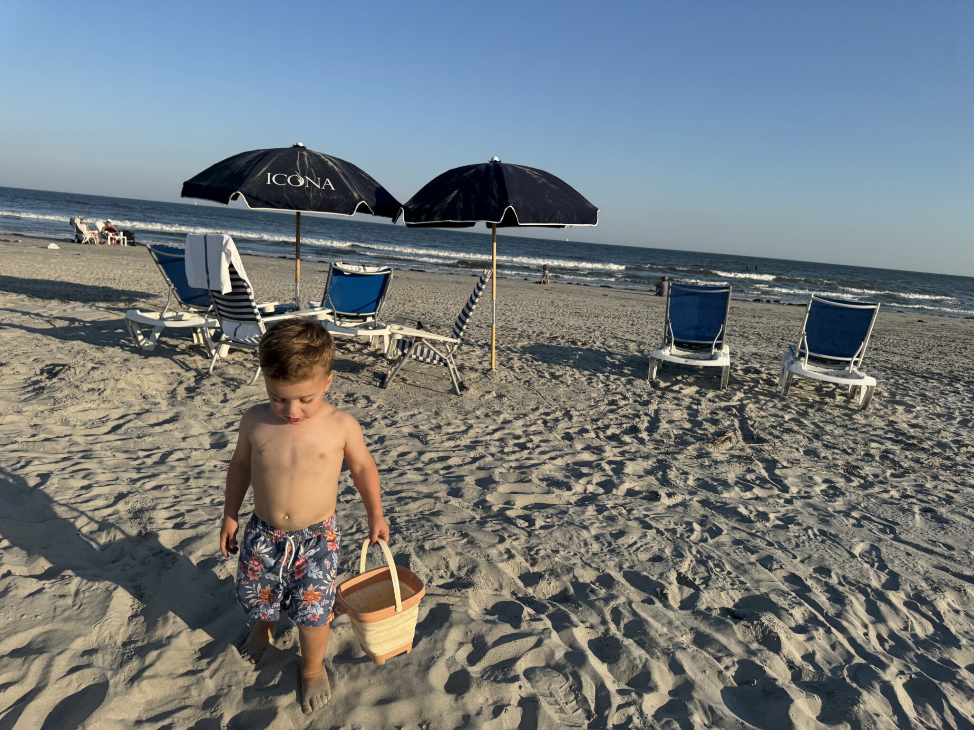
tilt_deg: -12.9
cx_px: 487
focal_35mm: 24
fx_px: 675
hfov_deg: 71.6
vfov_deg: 56.8
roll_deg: -2.6
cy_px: 365
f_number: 1.78
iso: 80
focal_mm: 6.76
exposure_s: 1/4608
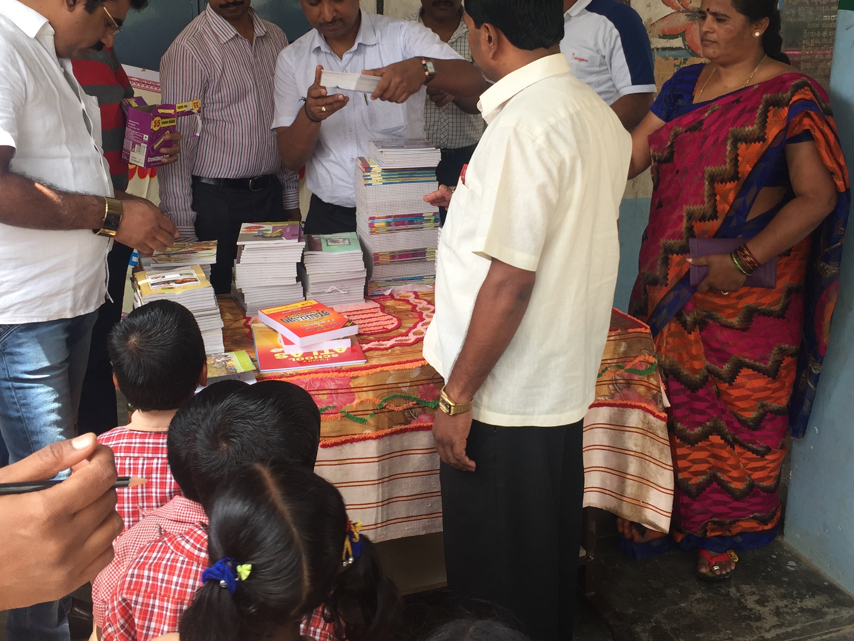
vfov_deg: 34.0
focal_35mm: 42
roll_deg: -1.2
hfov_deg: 44.8
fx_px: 1036
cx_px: 430
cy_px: 212
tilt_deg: -12.5
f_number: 2.2
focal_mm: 4.15
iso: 32
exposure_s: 1/100
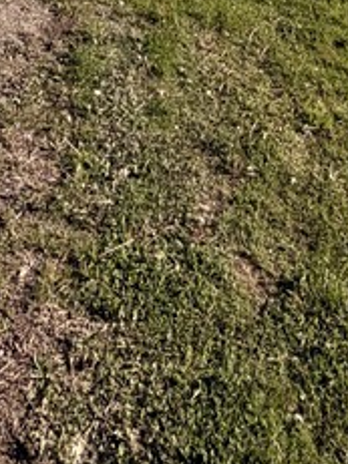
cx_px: 149
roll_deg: -4.1
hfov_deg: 23.6
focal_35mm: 62
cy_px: -424
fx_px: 832
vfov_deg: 19.9
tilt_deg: +5.5
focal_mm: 2.22
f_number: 2.2
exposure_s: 1/770
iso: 25
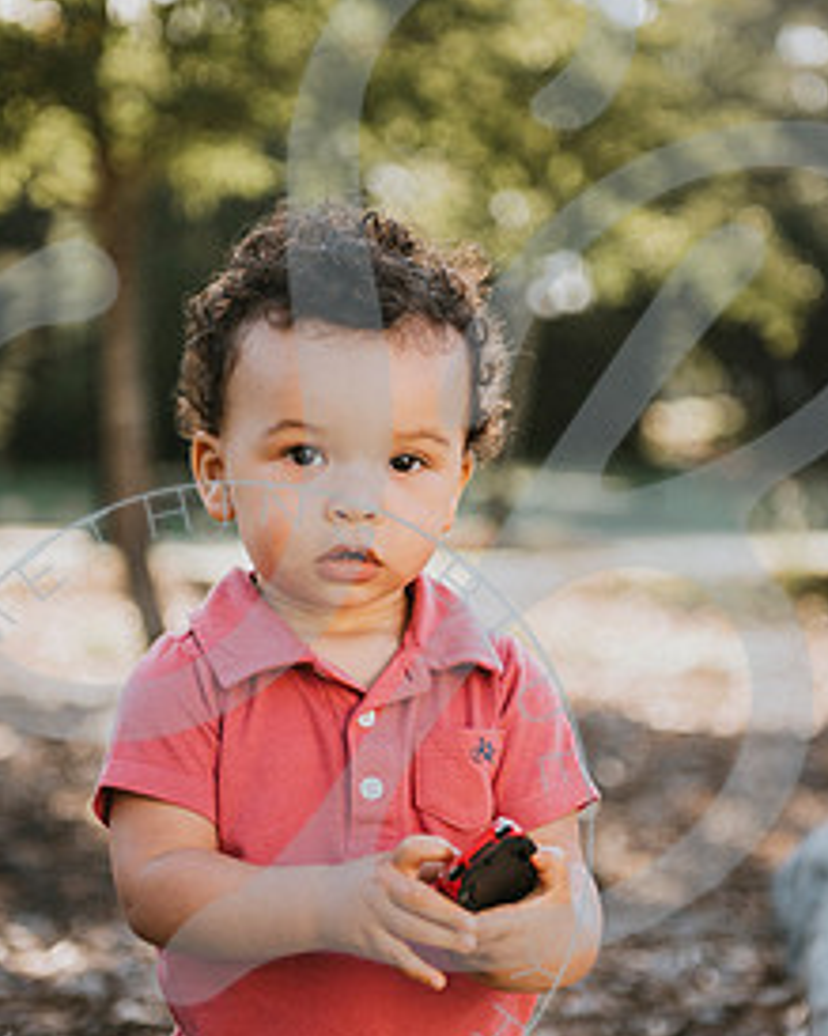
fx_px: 3310
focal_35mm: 108
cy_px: 544
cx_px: 412
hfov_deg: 14.3
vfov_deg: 17.8
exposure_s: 1/320
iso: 100
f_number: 2.8
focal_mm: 70
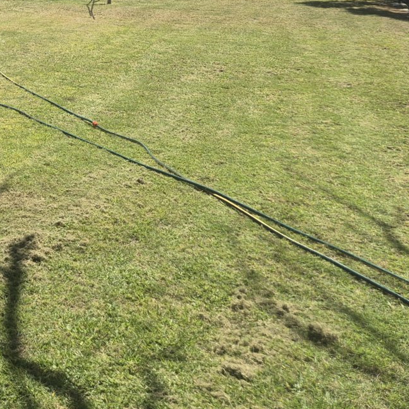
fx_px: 815
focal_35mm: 61
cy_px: -20
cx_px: -4
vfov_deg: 26.3
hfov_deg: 26.6
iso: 25
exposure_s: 1/1980
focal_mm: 5.4
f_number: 1.8
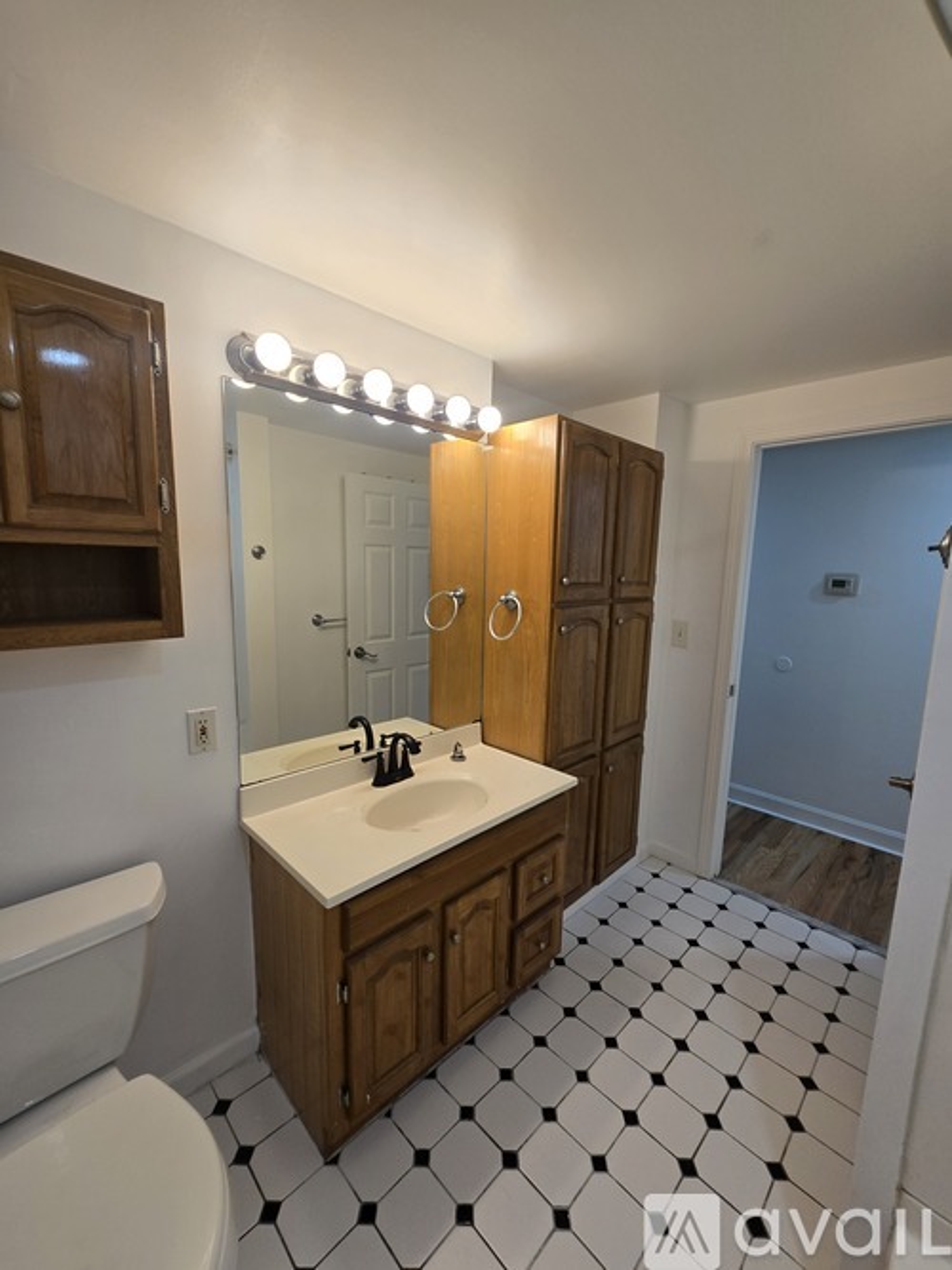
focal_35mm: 13
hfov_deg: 89.9
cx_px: 476
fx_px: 477
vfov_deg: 106.2
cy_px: 635
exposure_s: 1/60
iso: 50
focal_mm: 2.2
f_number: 2.2
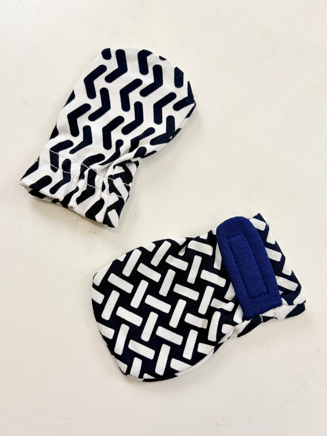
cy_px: 218
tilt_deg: -79.9
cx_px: 164
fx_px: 327
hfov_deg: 53.1
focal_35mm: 26
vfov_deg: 67.3
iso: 40
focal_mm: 5.96
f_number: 1.6
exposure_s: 1/173
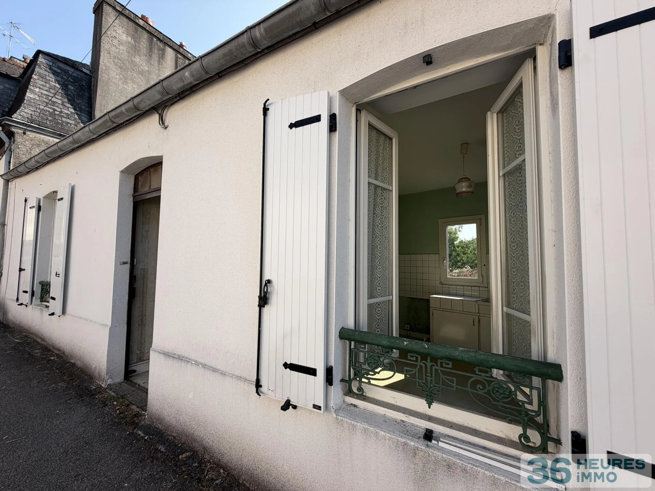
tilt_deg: +3.8
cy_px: 246
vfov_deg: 85.7
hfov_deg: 102.1
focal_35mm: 14
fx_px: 265
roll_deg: -0.8
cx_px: 328
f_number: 2.2
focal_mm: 2.22
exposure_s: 1/770
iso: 40
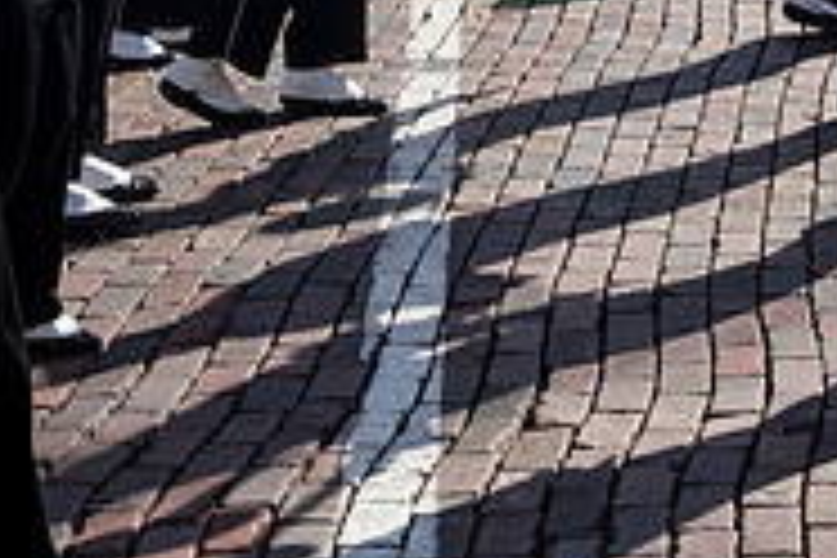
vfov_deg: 10.5
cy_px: -196
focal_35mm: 128
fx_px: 2976
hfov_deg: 15.2
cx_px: 1120
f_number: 11
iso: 400
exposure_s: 1/200
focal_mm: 27
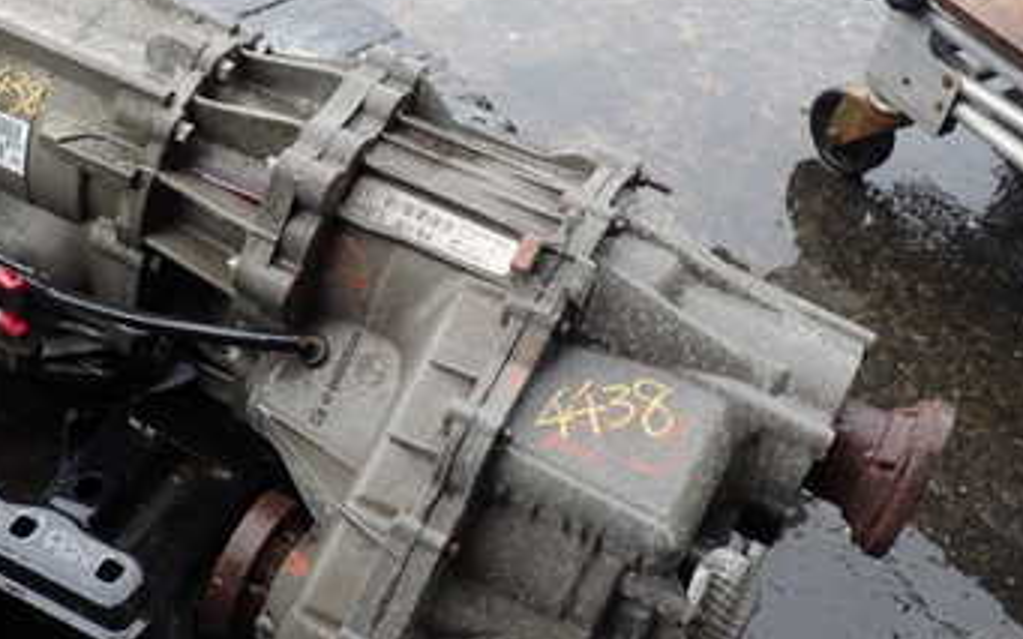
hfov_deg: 35.2
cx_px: 210
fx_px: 1561
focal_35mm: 56
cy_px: 267
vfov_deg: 23.1
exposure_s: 1/80
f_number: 2.3
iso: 100
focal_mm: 5.4
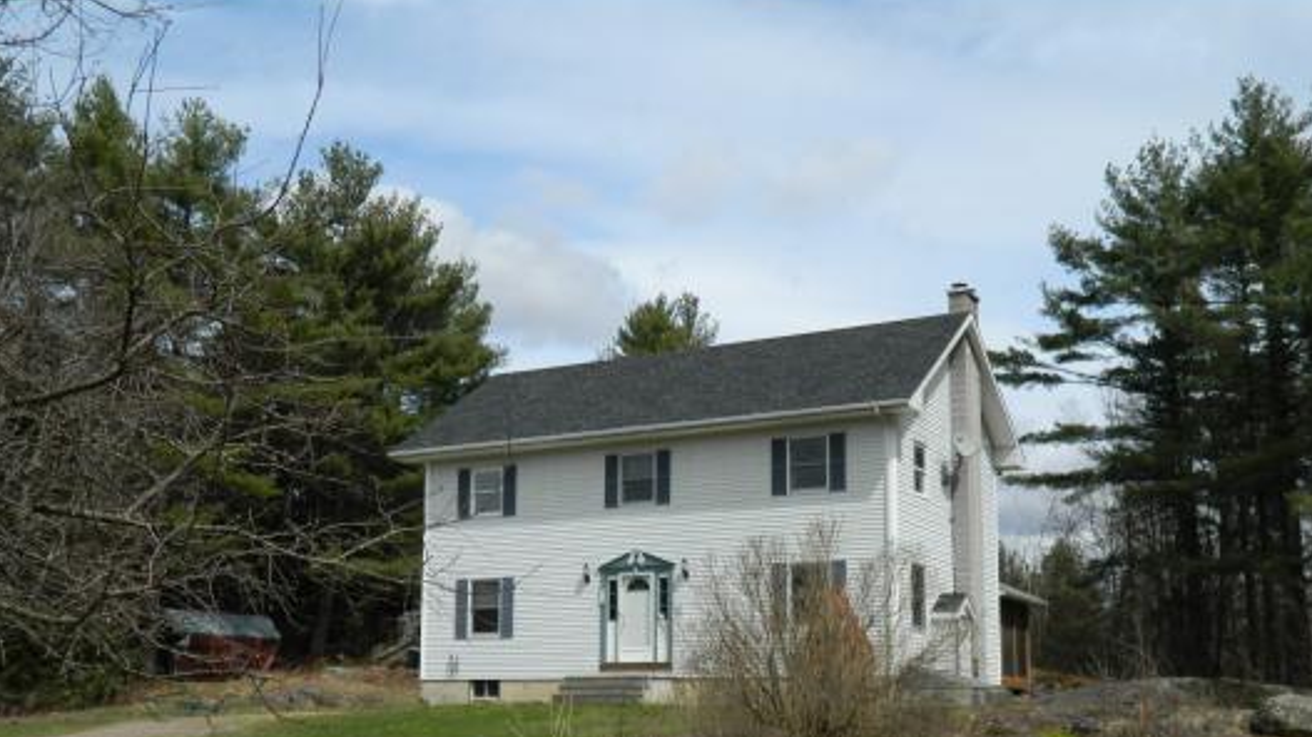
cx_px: 627
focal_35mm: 42
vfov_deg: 28.0
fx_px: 1461
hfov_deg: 48.4
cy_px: 520
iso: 80
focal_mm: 6.2
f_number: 9.4
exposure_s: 1/200
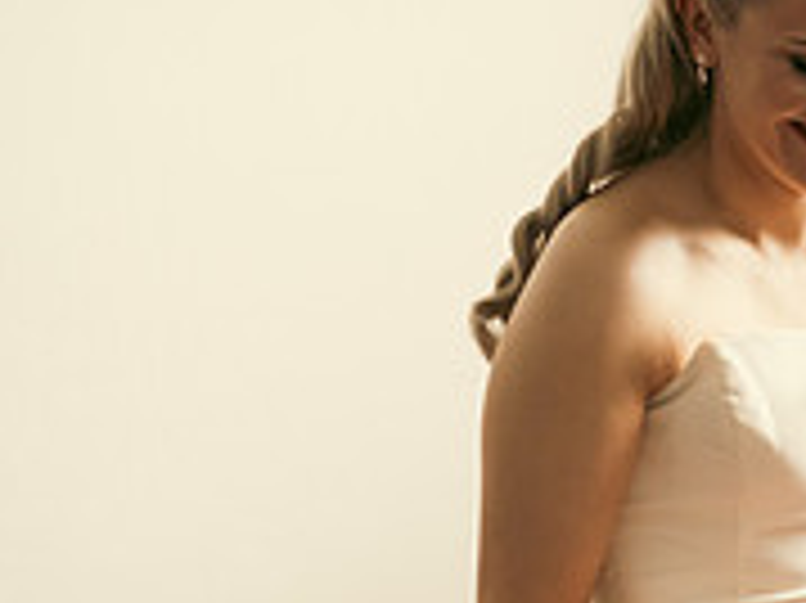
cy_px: 434
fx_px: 3048
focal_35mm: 131
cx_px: 1216
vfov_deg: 11.3
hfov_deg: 14.1
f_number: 3.5
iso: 800
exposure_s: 1/160
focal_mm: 42
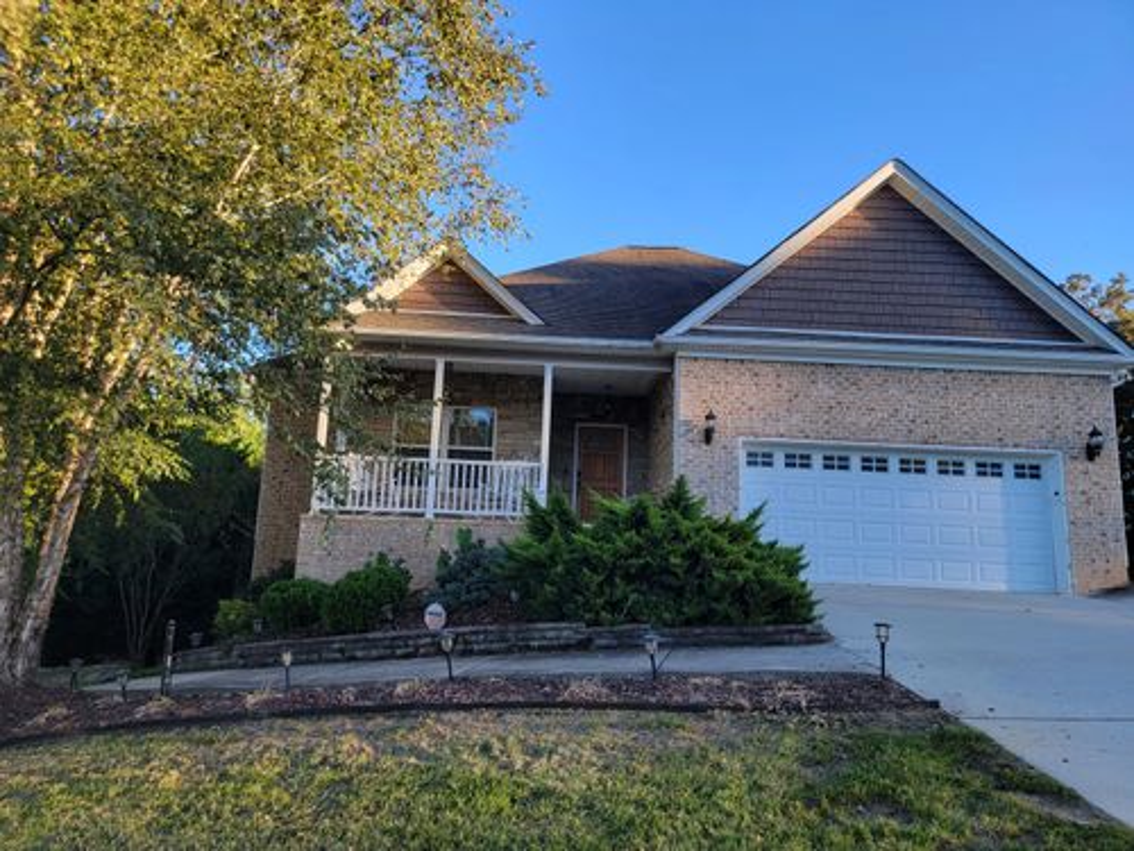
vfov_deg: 56.8
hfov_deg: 71.6
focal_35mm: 24
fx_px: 786
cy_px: 426
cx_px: 567
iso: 16
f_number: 1.8
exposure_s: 1/122
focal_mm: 6.7
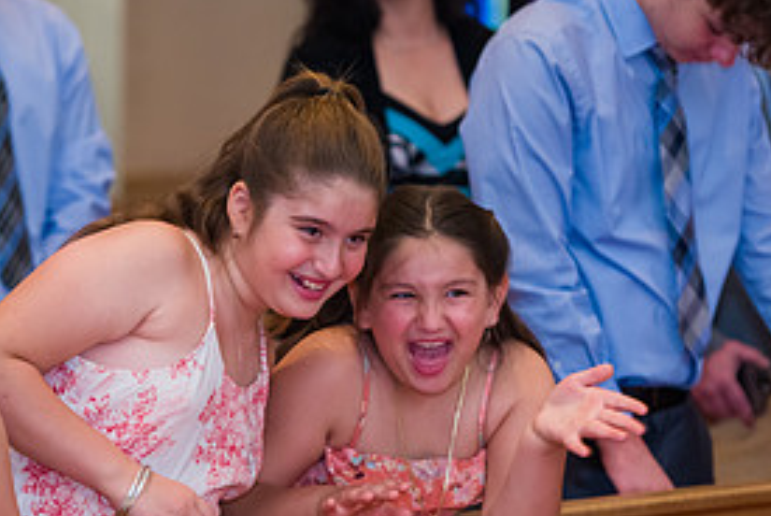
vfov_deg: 5.4
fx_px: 5510
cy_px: 265
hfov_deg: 8.0
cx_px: 292
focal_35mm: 257
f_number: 3.2
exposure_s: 1/125
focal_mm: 122
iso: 1250
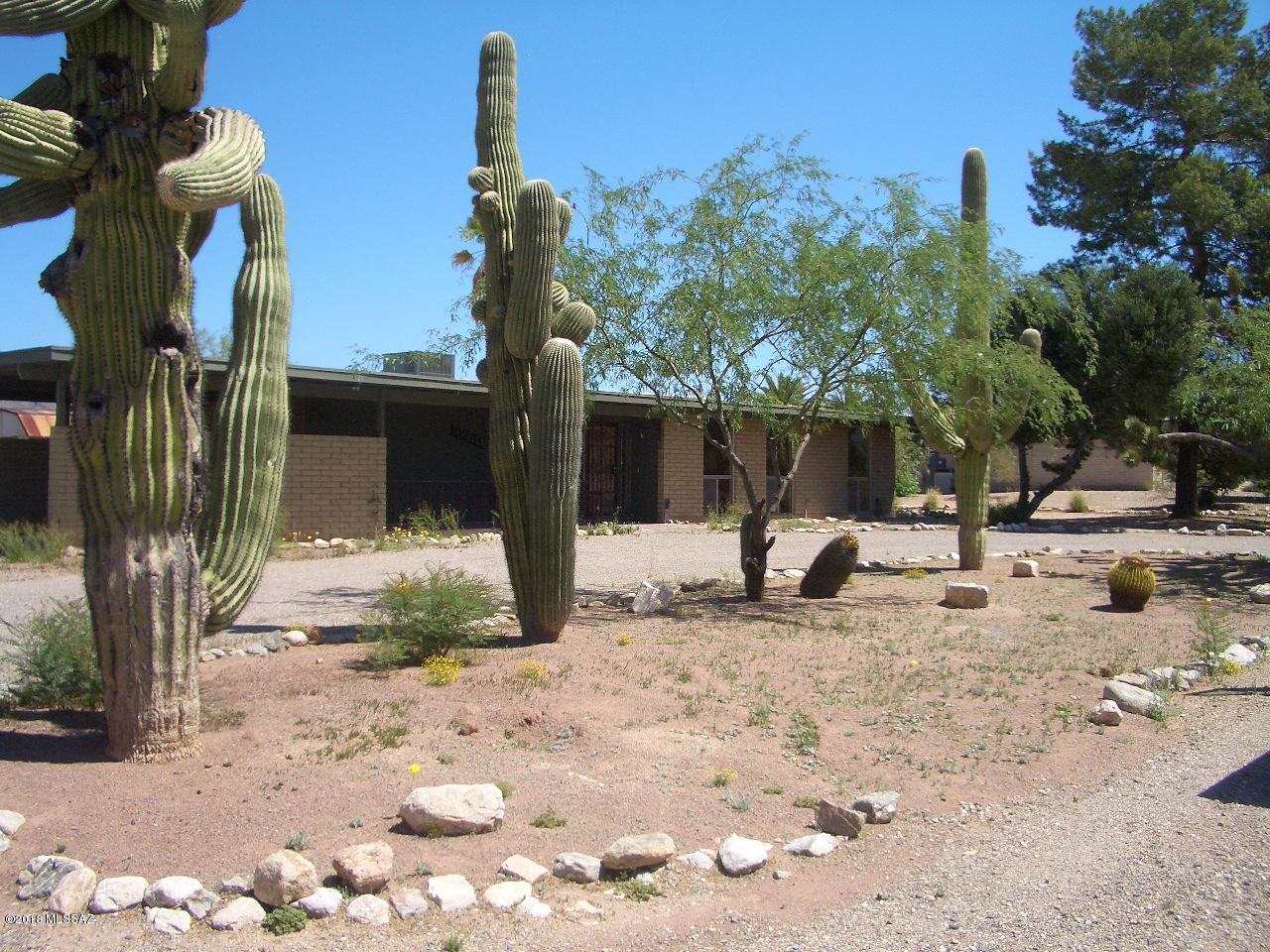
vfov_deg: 40.7
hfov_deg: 52.6
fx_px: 1284
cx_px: 635
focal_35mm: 35
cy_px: 476
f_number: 4.3
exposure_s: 1/400
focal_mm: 5.8
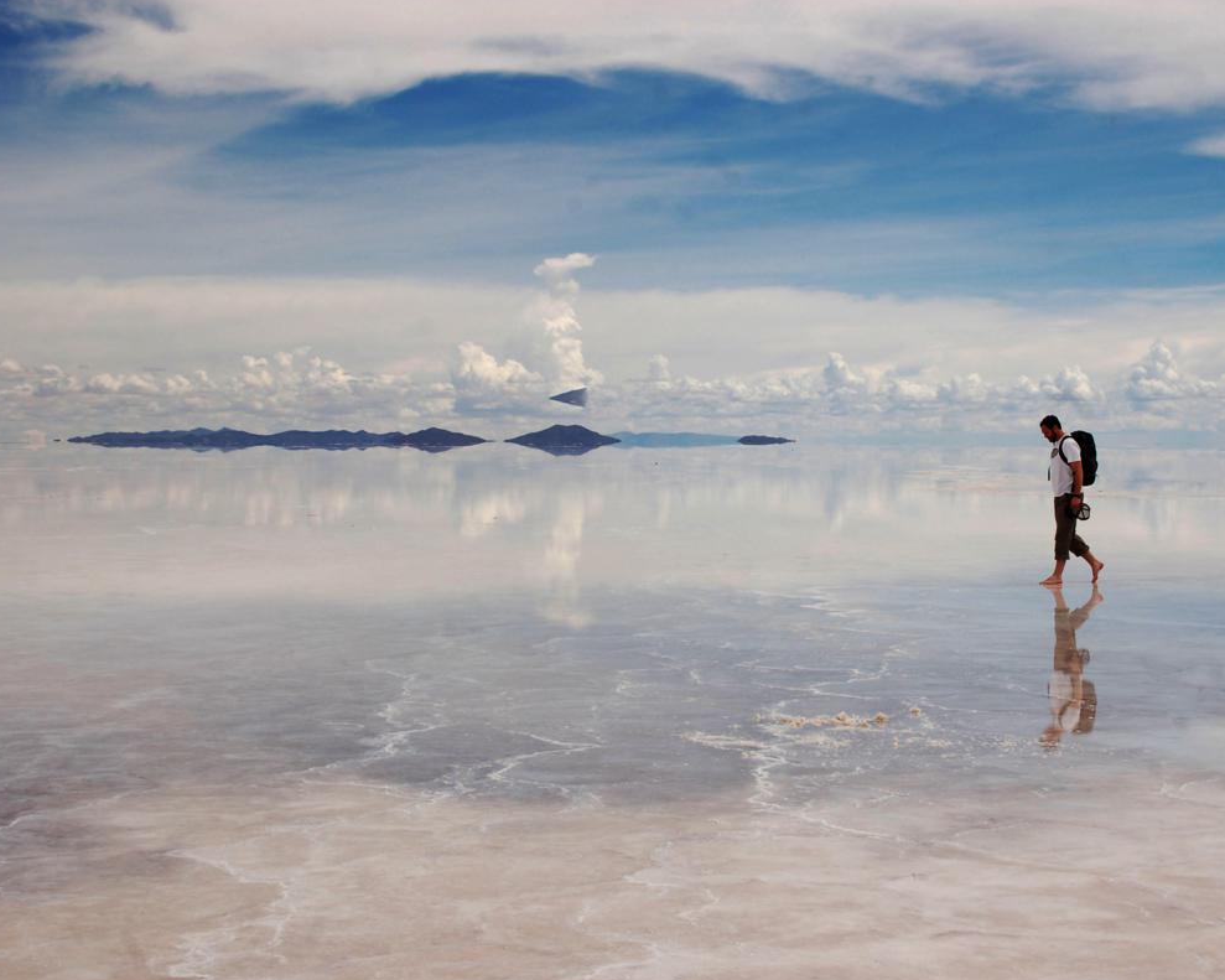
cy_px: 491
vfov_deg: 23.5
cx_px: 693
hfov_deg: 29.1
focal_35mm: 65
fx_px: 2356
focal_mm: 38
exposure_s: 1/640
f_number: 13
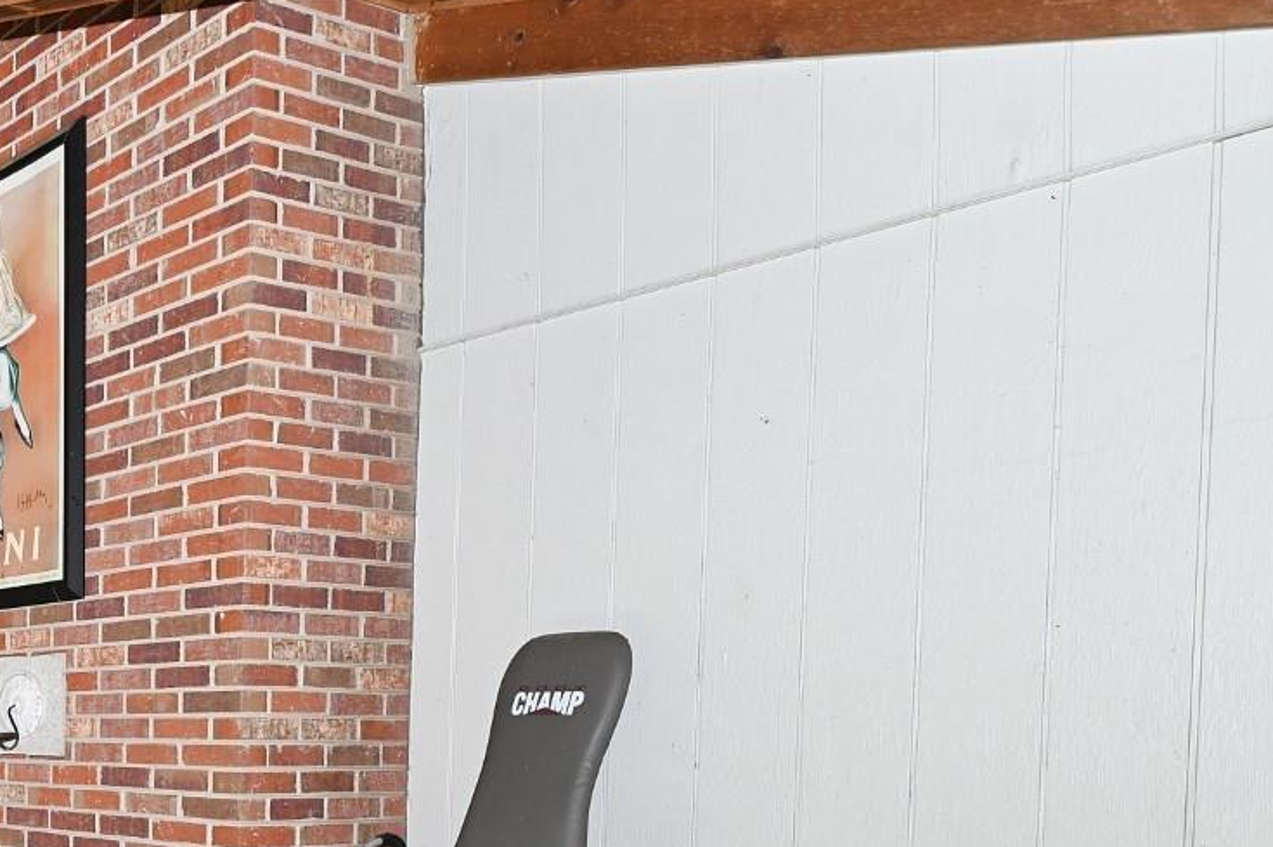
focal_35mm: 39
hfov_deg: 35.9
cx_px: -326
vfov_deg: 32.4
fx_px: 1378
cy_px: 773
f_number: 4.5
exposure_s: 1/200
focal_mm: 14
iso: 200
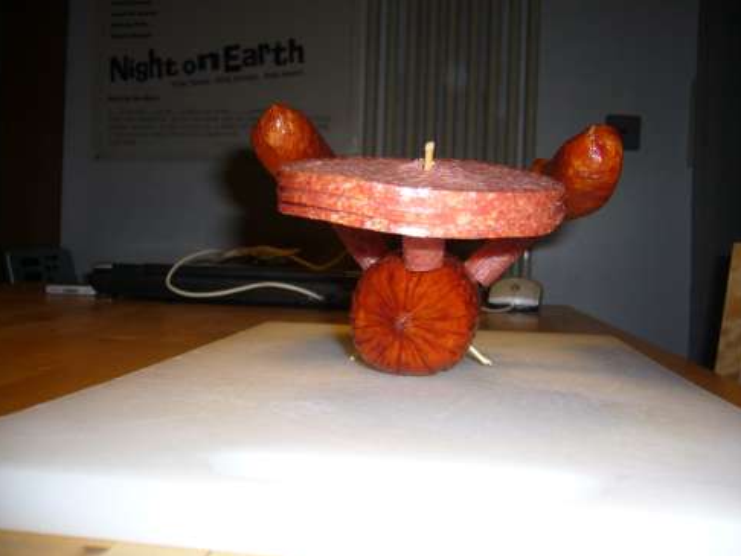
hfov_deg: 51.3
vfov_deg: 39.7
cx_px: 370
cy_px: 273
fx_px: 771
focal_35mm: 36
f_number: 2.8
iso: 100
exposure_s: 1/60
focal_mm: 5.8
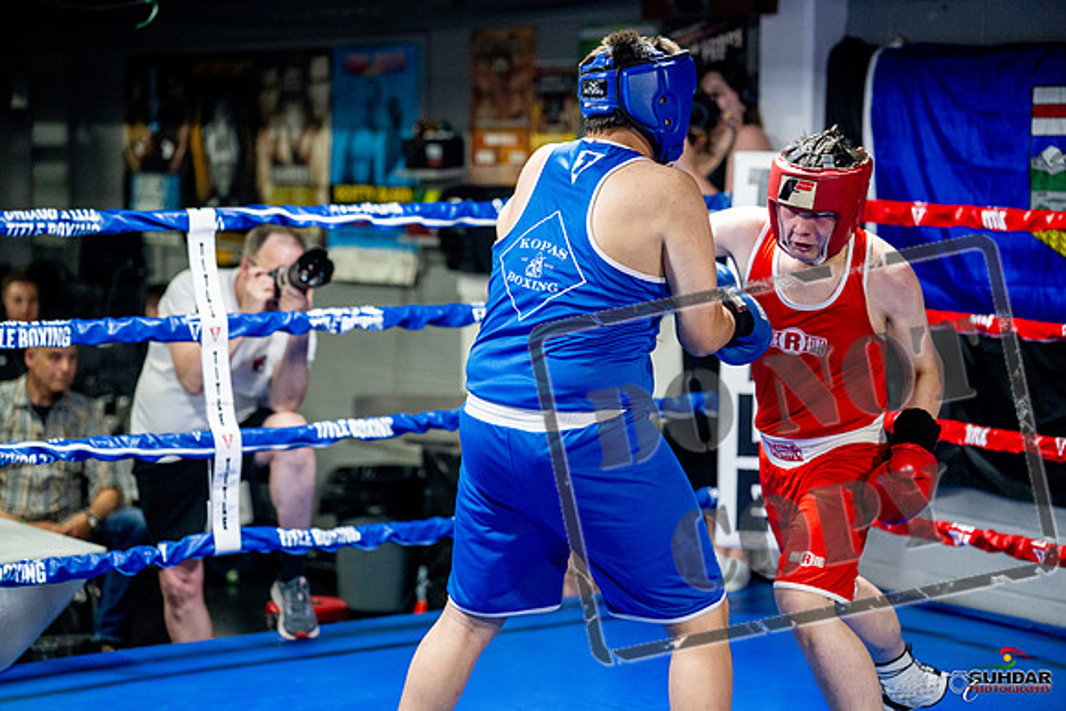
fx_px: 2488
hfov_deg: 24.2
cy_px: 356
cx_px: 533
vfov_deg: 16.3
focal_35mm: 84
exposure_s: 1/1000
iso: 4000
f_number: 2
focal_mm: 84
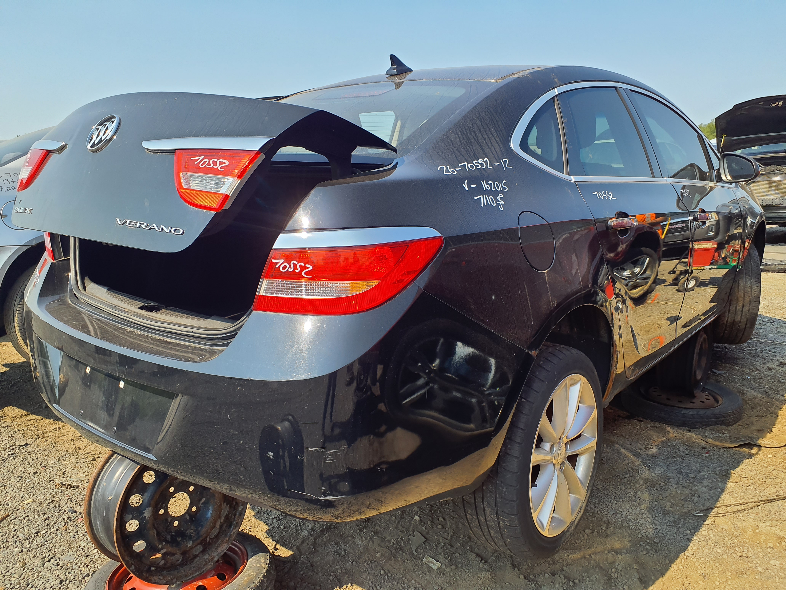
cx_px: 393
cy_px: 295
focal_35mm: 27
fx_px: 613
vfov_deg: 51.4
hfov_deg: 65.3
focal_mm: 3.58
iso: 40
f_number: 1.9
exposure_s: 1/882
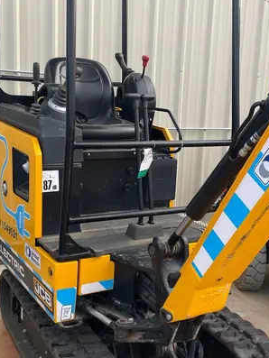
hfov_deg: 30.3
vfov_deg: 39.6
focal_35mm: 48
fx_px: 497
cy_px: 198
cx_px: 144
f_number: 1.6
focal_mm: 4.2
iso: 32
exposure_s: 1/369
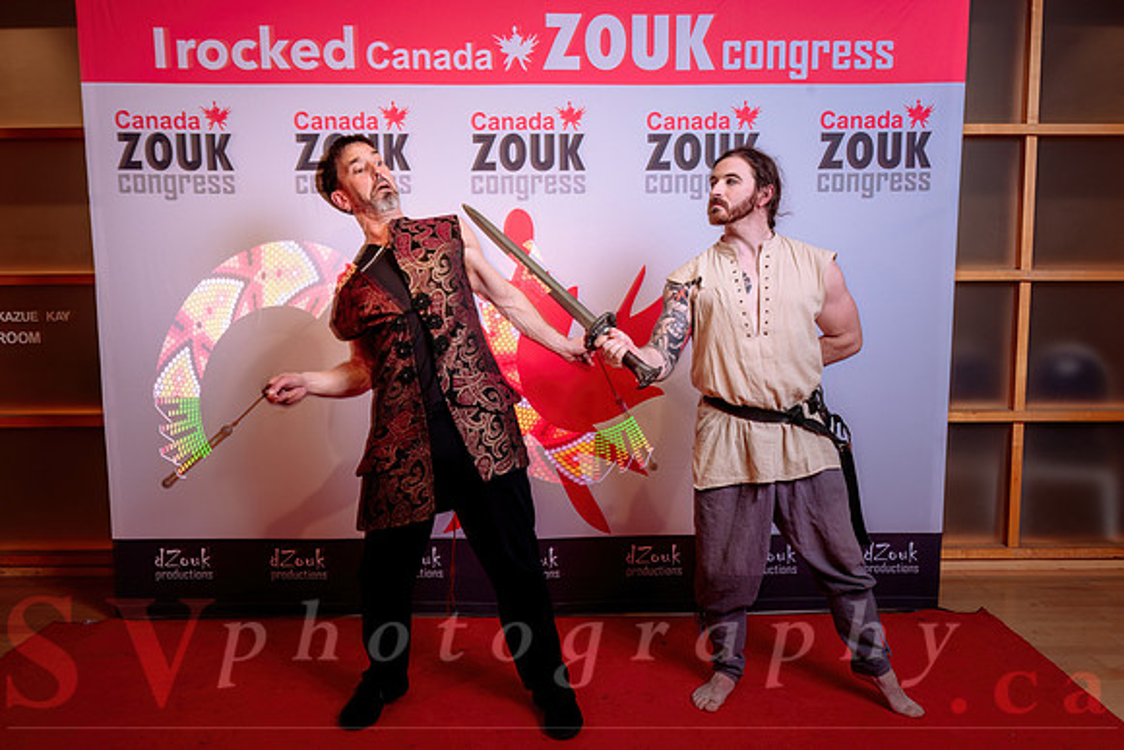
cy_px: 375
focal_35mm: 31
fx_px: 976
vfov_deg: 42.0
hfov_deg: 59.8
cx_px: 562
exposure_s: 1/5
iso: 32
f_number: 9
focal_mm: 29
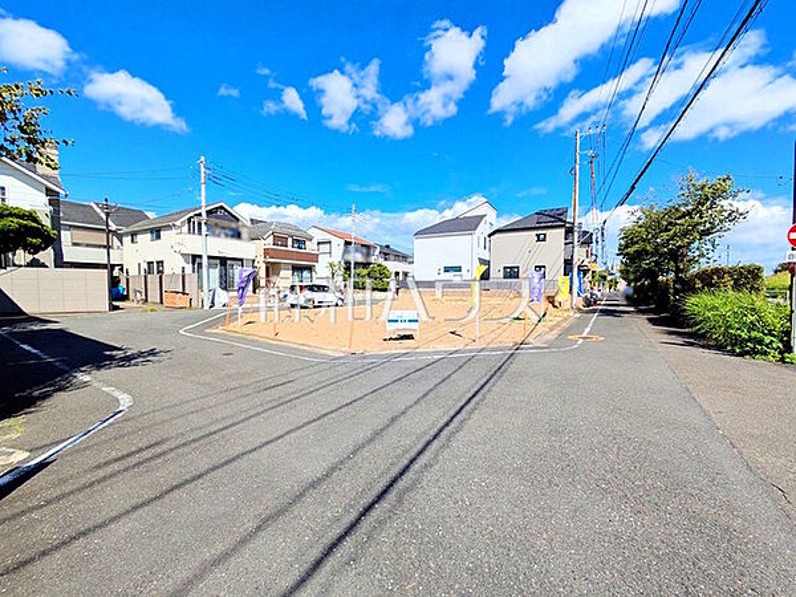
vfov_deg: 85.7
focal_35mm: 14
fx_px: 322
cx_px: 398
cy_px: 298
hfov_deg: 102.1
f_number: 2.2
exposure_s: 1/2188
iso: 44
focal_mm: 1.83
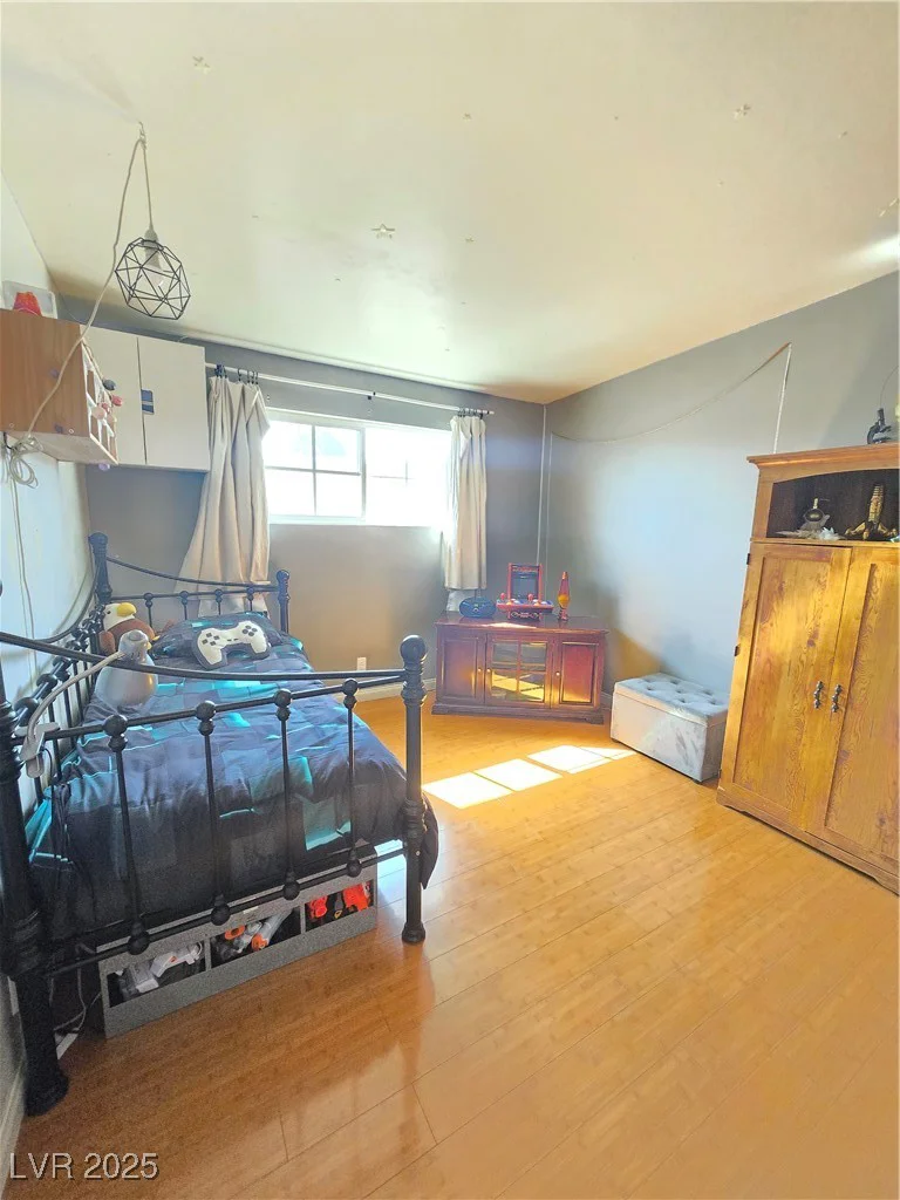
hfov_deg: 89.9
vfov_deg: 106.2
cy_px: 600
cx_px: 450
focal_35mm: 13
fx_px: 451
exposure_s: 1/60
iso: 640
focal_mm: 1.7
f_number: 2.2
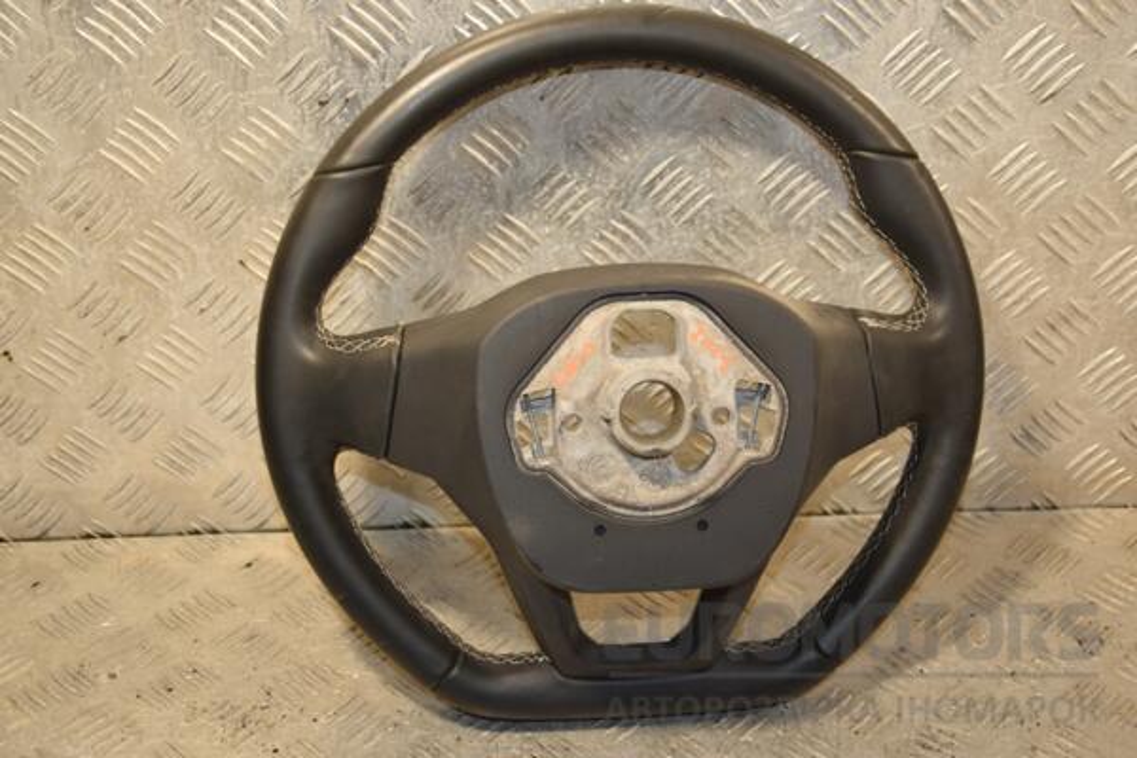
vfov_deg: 22.6
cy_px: 379
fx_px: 1895
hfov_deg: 33.4
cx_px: 568
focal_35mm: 60
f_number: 4.8
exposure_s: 1/160
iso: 800
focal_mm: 40
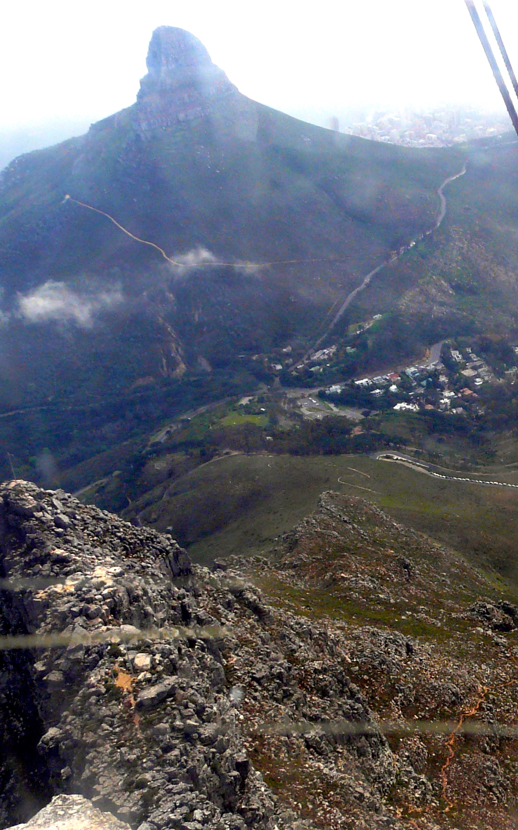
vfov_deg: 38.6
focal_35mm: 52
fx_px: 1175
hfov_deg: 22.7
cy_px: 520
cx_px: 638
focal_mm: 4.6
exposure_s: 1/200
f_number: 4
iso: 100
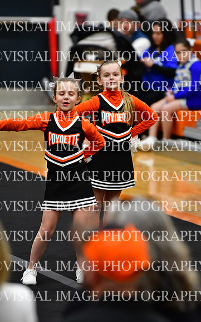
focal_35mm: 307
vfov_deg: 6.8
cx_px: 99
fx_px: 2692
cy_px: 161
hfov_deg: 4.3
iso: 4000
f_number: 2.8
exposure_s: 1/800
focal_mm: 200
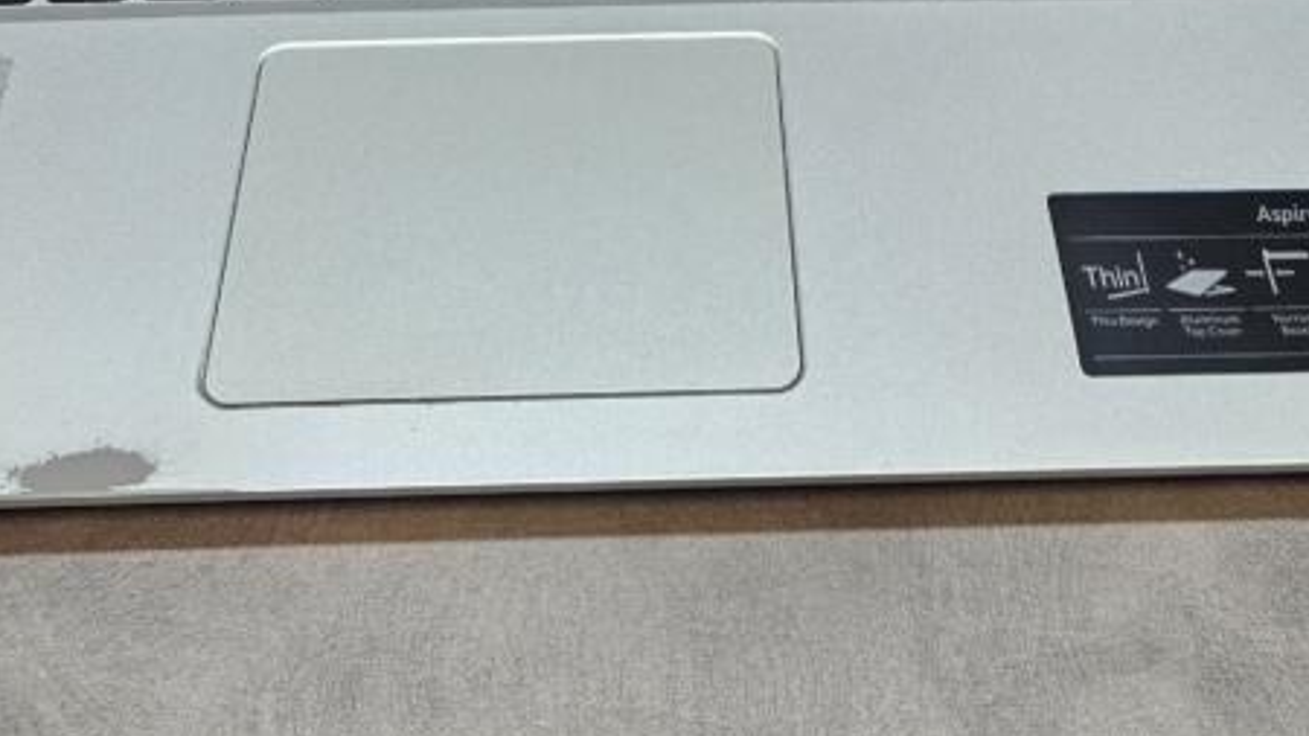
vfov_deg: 17.6
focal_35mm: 57
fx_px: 1978
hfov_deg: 36.6
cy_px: -529
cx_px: 713
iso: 160
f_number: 1.8
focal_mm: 5.4
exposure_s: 1/190
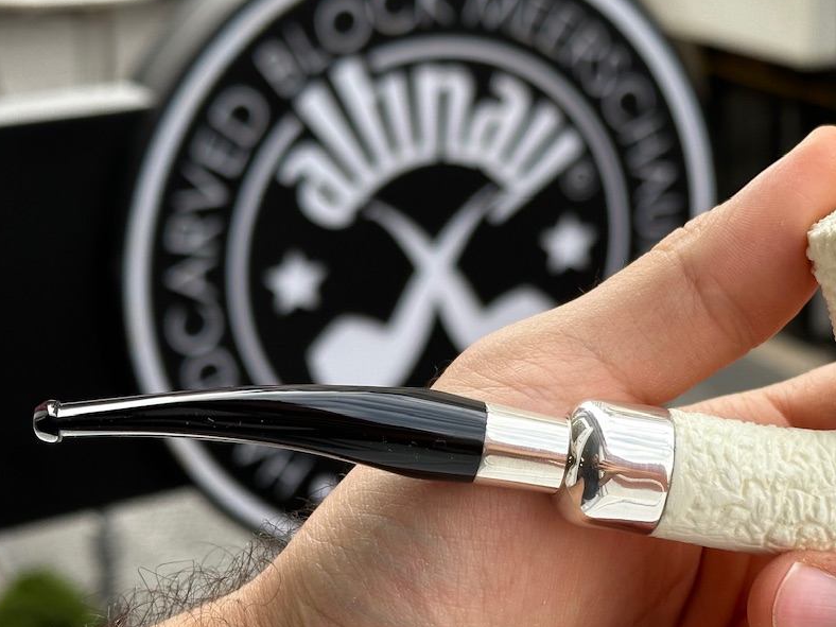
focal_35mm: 78
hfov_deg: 24.9
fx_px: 1884
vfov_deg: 18.8
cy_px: 411
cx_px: 565
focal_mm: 6.86
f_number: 1.78
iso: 64
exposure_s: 1/779
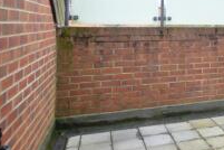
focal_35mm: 46
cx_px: 232
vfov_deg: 28.1
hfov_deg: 37.3
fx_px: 287
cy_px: 17
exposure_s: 1/20
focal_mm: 13
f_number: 3.5
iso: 100
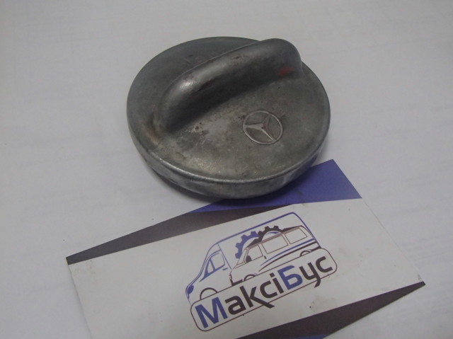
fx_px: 484
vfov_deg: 38.6
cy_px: 170
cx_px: 226
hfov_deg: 50.2
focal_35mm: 37
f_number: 4.7
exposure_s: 1/100
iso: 800
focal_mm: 6.64
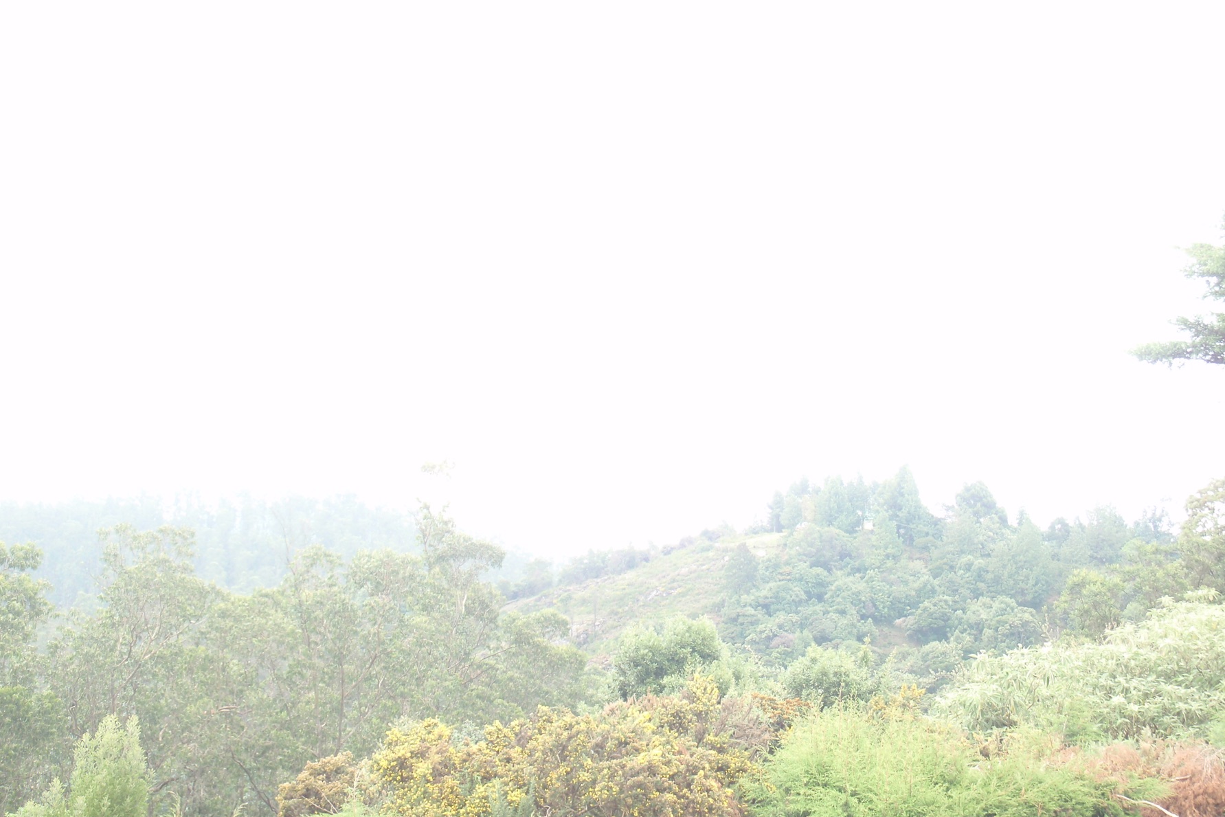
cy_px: 378
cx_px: 607
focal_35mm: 42
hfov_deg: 46.4
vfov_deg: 31.9
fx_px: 1429
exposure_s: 1/40
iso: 80
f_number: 3.9
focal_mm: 7.25
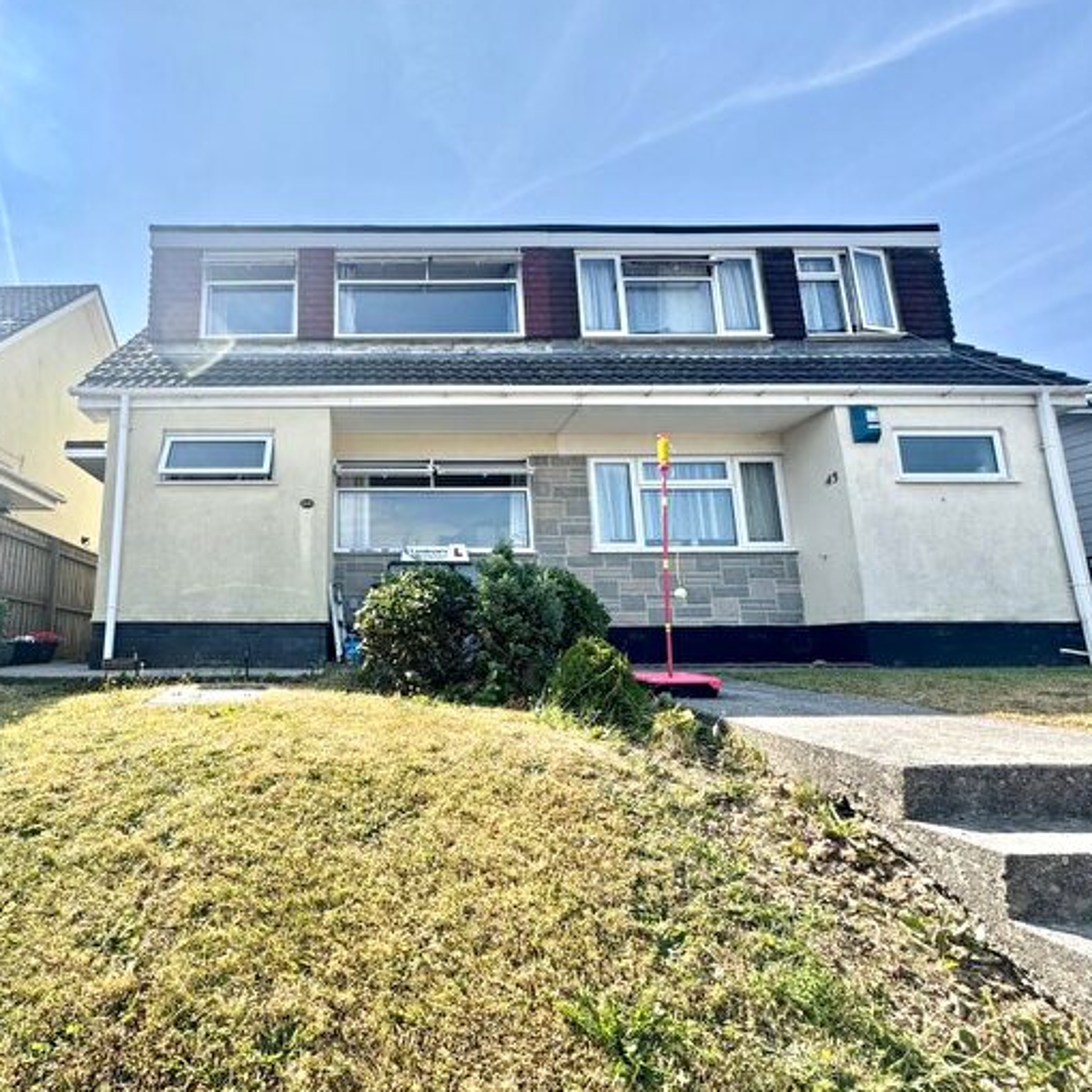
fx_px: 607
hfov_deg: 81.0
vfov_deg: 84.0
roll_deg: -0.1
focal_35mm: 17
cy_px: 549
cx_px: 360
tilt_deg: +10.8
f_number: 2.2
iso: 50
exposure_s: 1/1020
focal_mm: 2.22
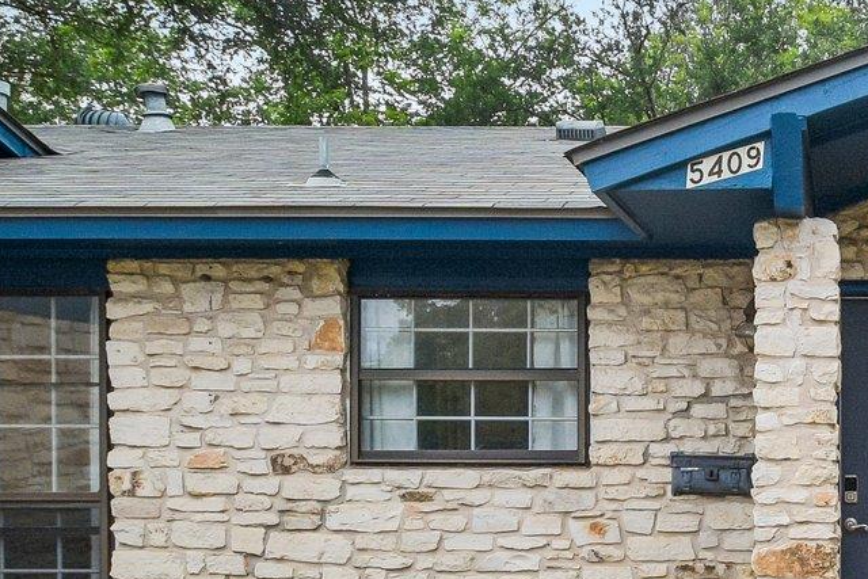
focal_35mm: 48
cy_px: 403
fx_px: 1158
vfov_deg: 27.8
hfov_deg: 37.1
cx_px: 857
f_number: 8
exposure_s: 1/250
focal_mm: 10
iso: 400
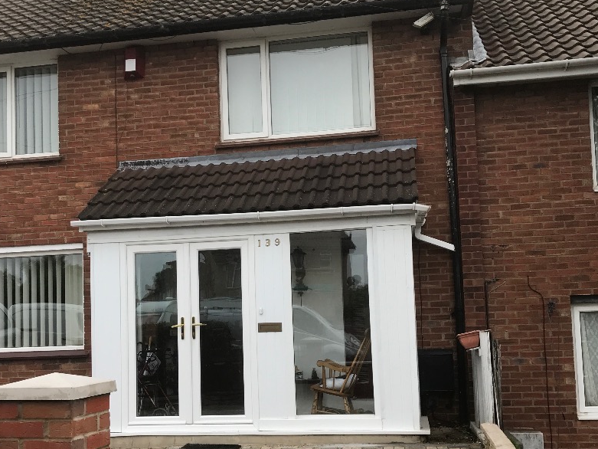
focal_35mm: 43
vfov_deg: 33.4
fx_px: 743
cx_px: 265
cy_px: 286
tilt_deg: +4.7
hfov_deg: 43.8
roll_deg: +2.5
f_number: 1.8
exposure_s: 1/1100
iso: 20
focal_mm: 3.99
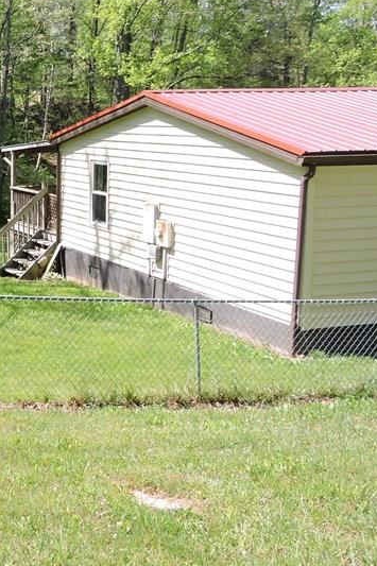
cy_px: 175
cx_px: -154
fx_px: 754
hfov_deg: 23.6
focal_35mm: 48
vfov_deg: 40.5
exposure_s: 1/320
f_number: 3.3
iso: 100
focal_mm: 4.3
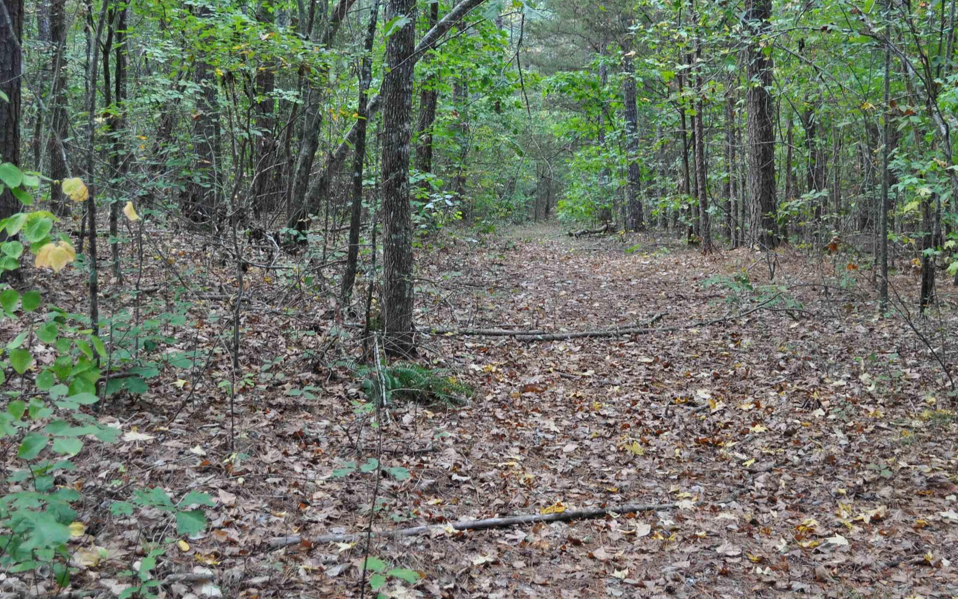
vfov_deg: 28.0
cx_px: 519
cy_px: 263
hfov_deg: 43.4
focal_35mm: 46
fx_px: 1201
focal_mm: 22
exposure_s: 1/80
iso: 400
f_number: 4.5
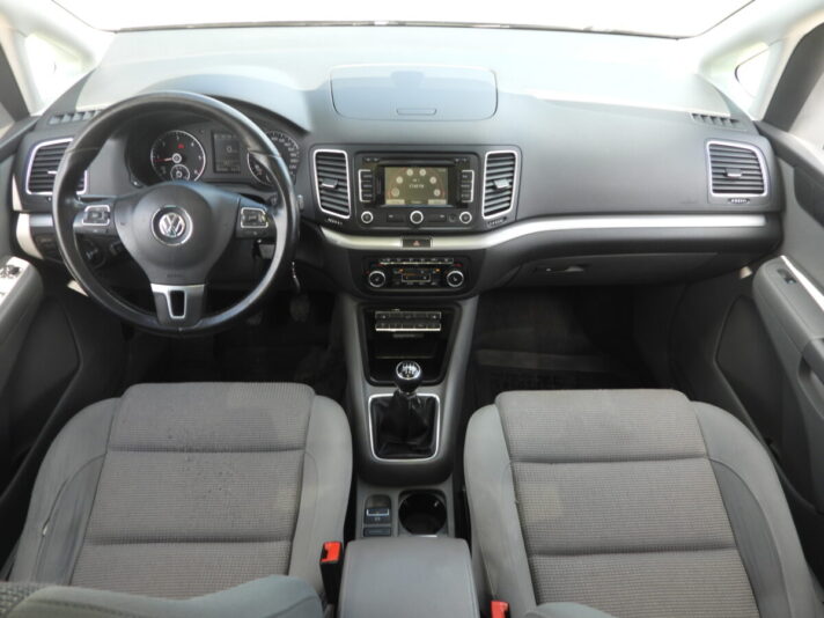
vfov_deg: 56.8
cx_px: 412
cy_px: 309
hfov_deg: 71.6
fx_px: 571
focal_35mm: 24
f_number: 2.8
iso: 100
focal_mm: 4.3
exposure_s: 1/30
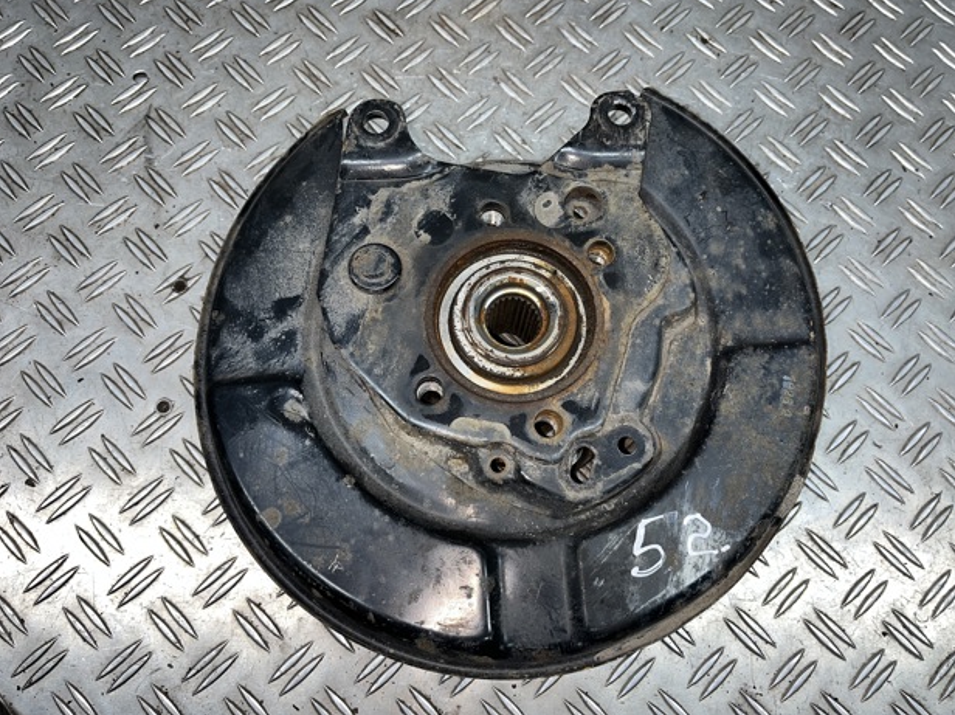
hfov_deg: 65.4
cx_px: 484
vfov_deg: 51.3
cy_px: 350
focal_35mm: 27
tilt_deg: -72.7
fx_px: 744
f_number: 1.6
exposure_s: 1/175
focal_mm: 5.1
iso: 32
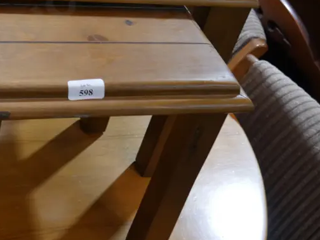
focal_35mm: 61
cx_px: 39
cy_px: 20
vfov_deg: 23.3
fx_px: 564
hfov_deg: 30.4
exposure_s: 1/60
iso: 640
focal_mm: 15
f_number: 3.6
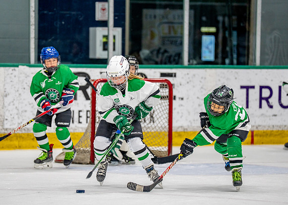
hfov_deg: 7.8
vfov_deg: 5.6
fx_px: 2114
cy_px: 105
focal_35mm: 259
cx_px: 115
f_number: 2.8
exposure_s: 1/1250
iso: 800
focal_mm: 197
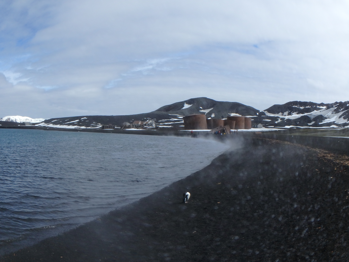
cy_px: 131
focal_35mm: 21
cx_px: 174
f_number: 6
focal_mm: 3.7
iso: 125
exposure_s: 1/640
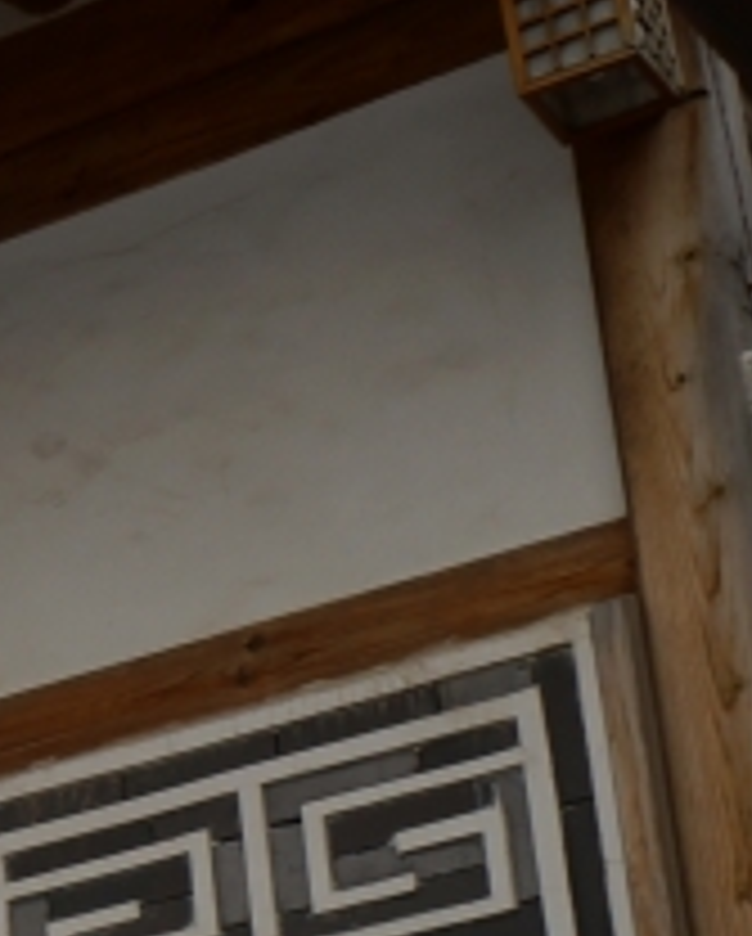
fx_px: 3748
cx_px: -1040
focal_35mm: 135
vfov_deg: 14.2
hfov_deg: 10.0
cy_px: 778
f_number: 7.1
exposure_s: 1/500
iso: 200
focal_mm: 20
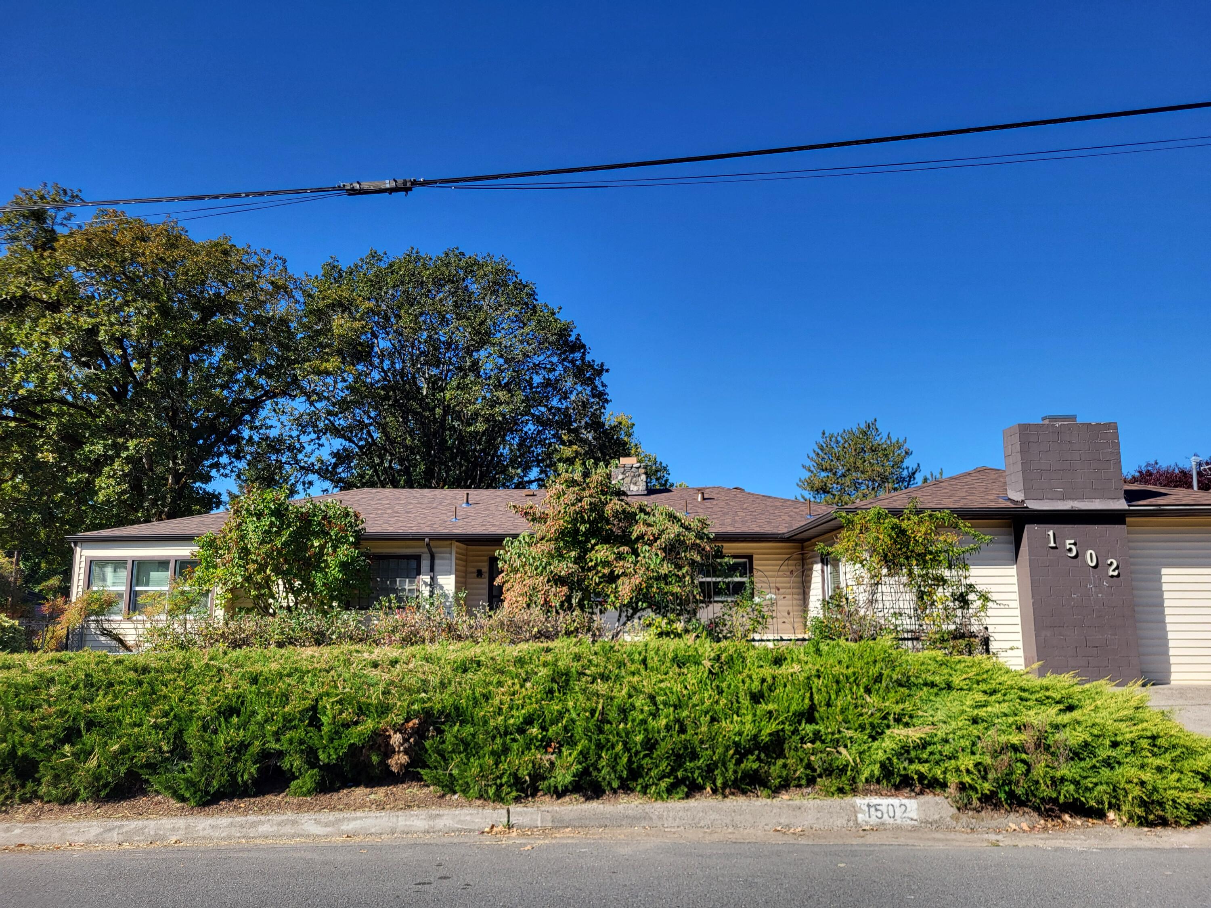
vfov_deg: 53.1
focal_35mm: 26
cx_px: 606
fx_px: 910
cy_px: 454
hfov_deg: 67.3
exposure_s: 1/1476
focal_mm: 5.4
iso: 40
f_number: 1.8
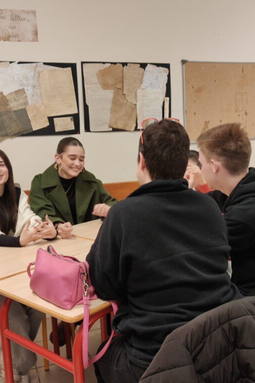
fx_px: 414
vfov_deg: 49.6
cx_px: 138
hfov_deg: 34.2
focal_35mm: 39
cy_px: 192
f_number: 1.75
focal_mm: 4.75
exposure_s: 1/50
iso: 463
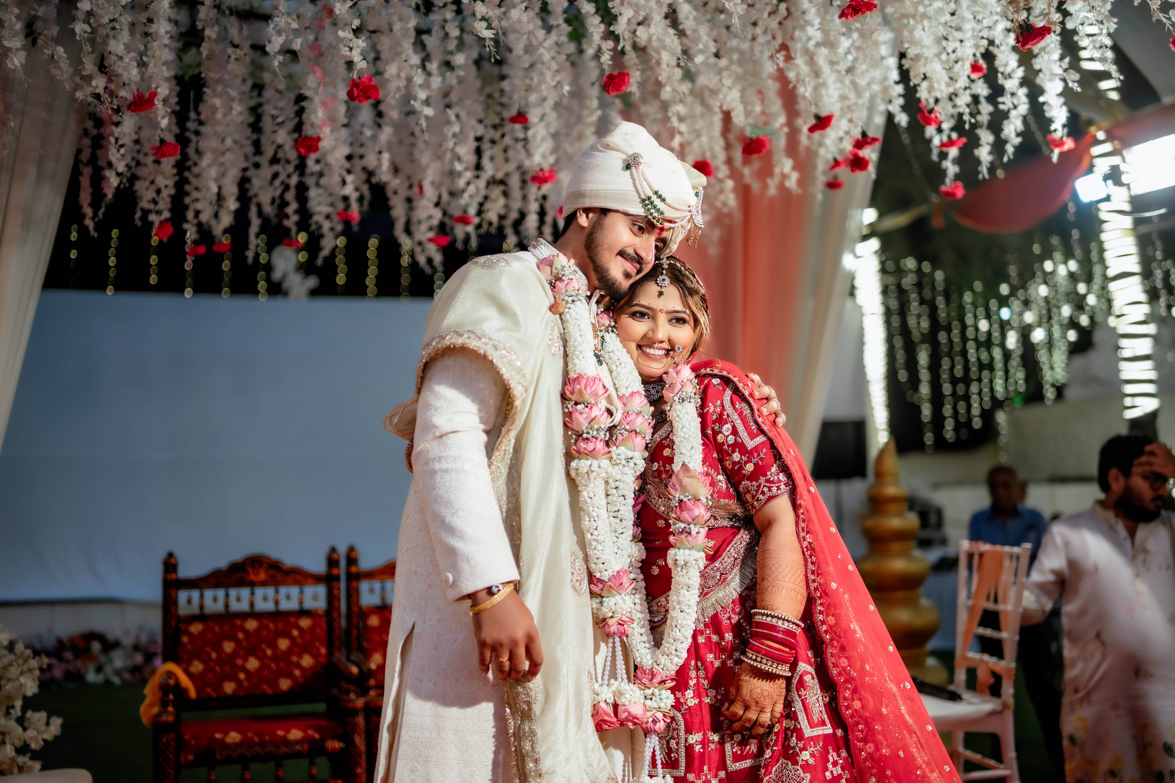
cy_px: 392
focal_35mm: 35
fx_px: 1142
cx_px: 588
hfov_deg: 54.4
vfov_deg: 37.9
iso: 200
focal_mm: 35
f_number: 1.4
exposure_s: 1/250
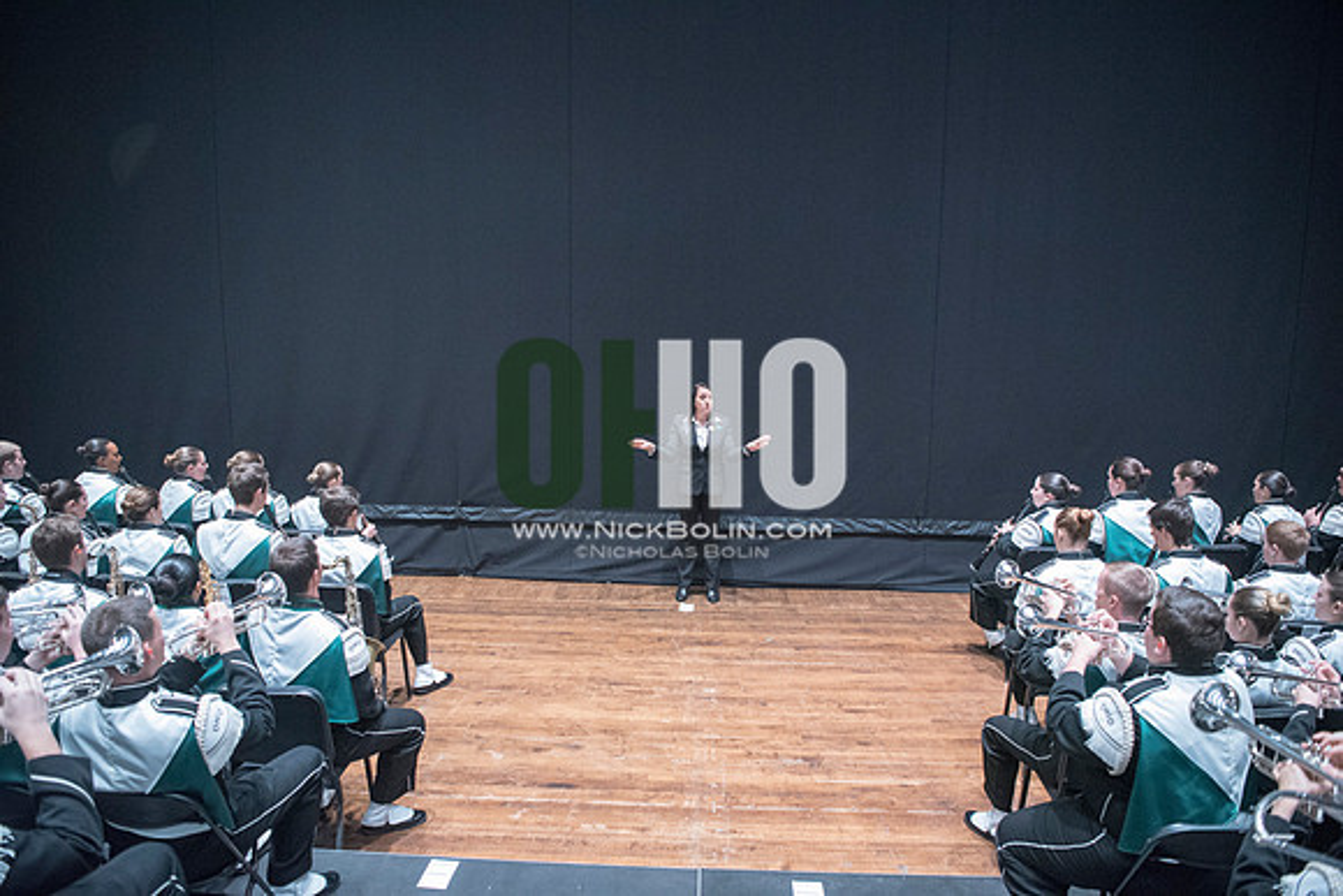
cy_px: 448
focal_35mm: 24
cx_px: 672
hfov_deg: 73.7
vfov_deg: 53.2
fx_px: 896
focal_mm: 24
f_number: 2.8
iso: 4000
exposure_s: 1/160
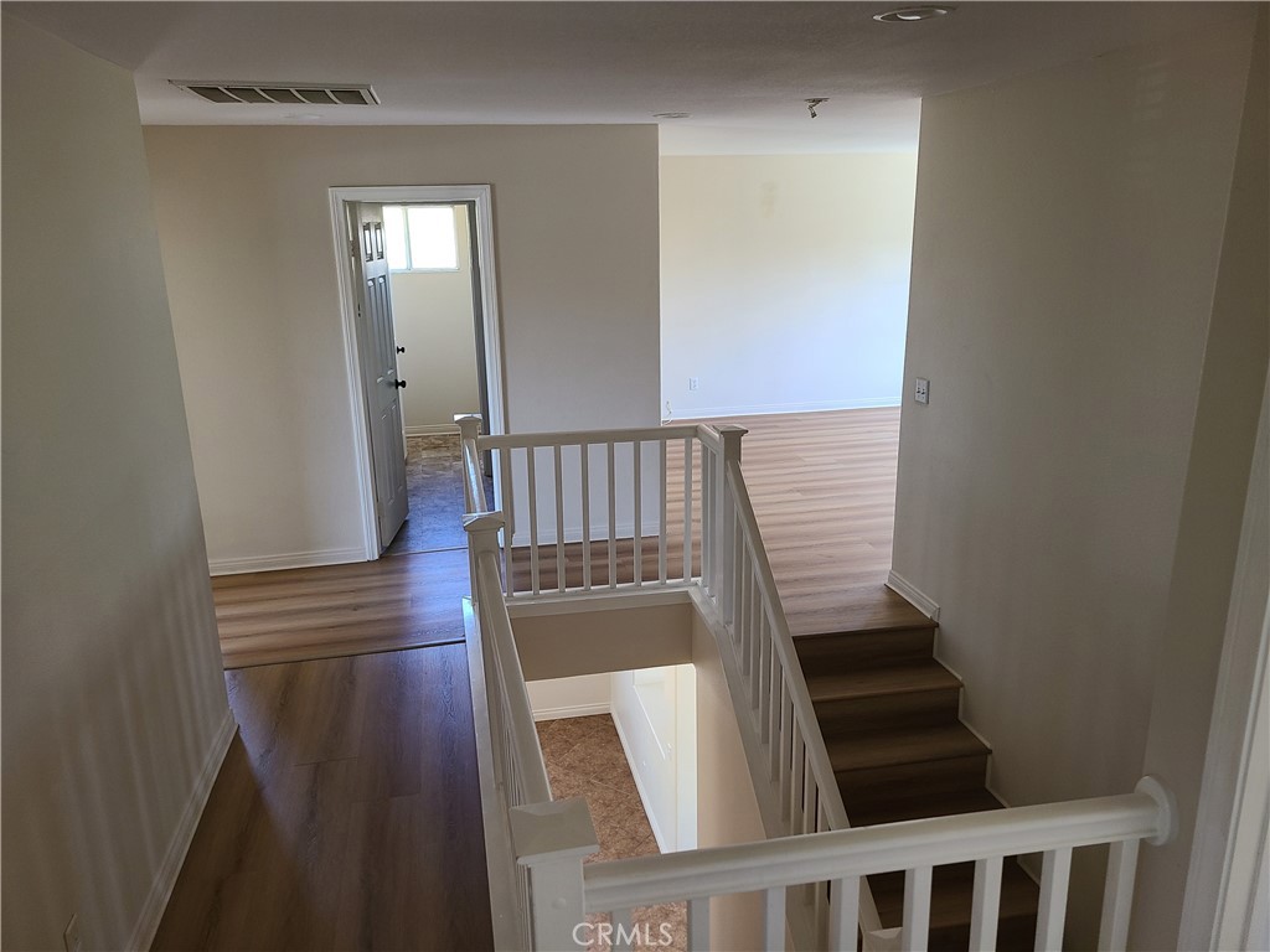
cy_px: 476
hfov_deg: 67.3
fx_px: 954
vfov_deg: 53.1
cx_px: 635
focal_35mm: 26
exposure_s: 1/60
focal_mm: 5.4
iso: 125
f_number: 1.8
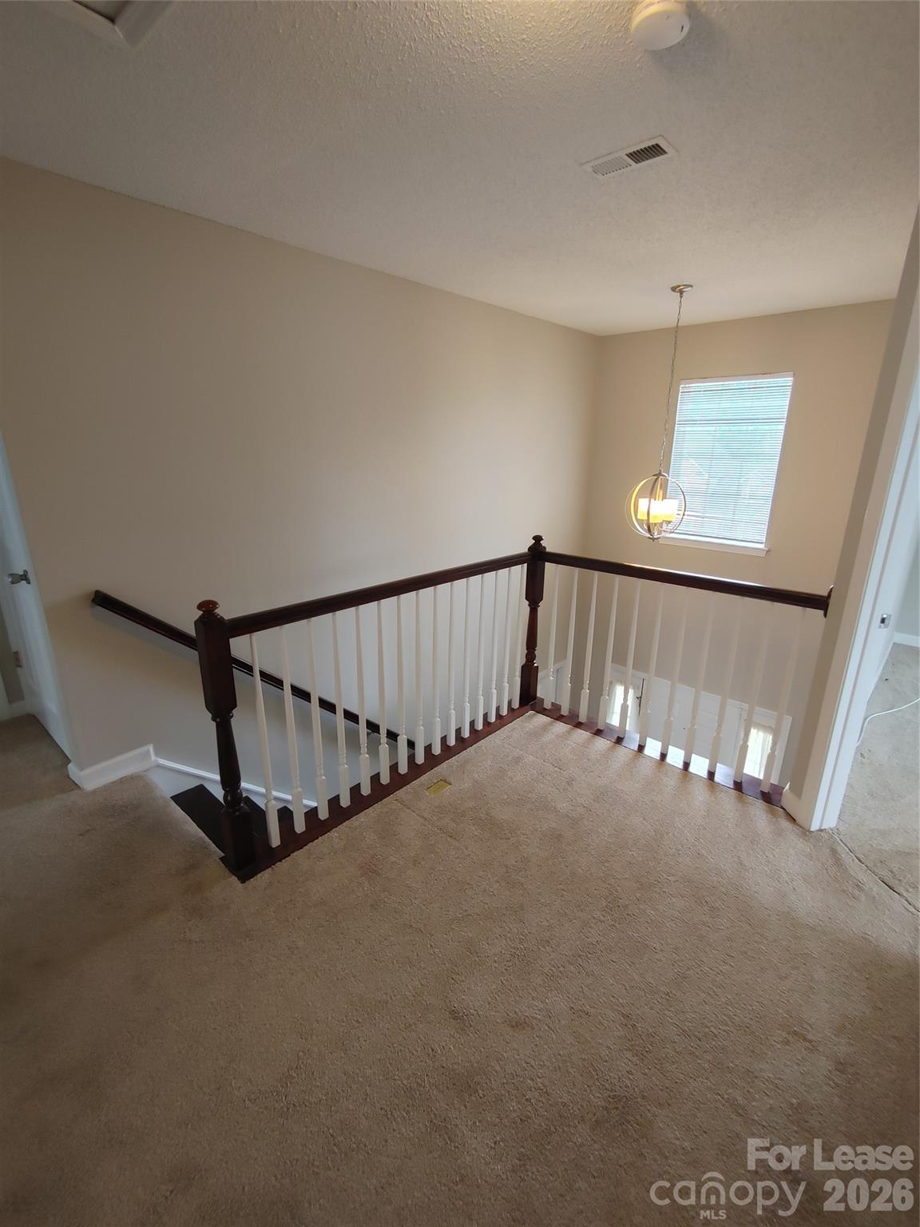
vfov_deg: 98.2
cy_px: 614
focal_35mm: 15
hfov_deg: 81.7
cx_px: 460
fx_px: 532
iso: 100
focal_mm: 1.6
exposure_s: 1/40
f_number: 2.2
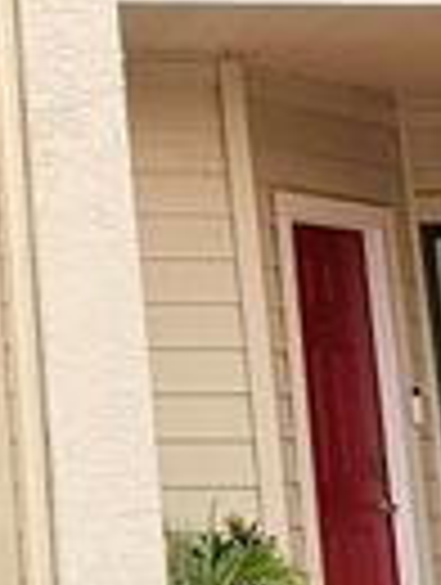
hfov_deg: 11.2
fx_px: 2083
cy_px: -214
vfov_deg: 15.1
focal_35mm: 123
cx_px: -369
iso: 80
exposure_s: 1/299
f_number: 1.78
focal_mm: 6.76
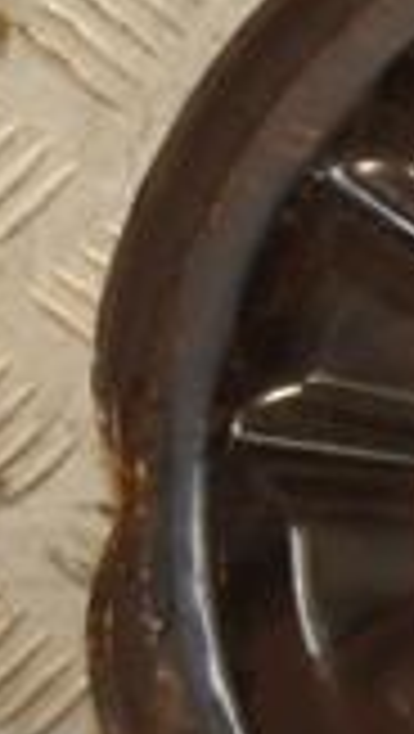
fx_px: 5392
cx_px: 788
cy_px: 455
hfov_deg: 4.3
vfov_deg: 7.8
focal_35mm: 277
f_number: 4.8
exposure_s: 1/125
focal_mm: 48
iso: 800
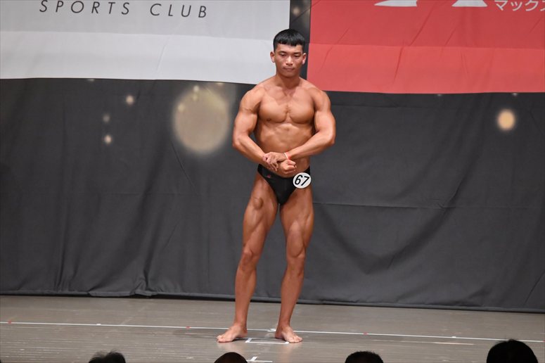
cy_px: 182
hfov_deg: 9.5
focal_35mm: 217
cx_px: 272
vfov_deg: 6.3
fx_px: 3284
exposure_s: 1/400
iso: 6400
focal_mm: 145
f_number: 5.6
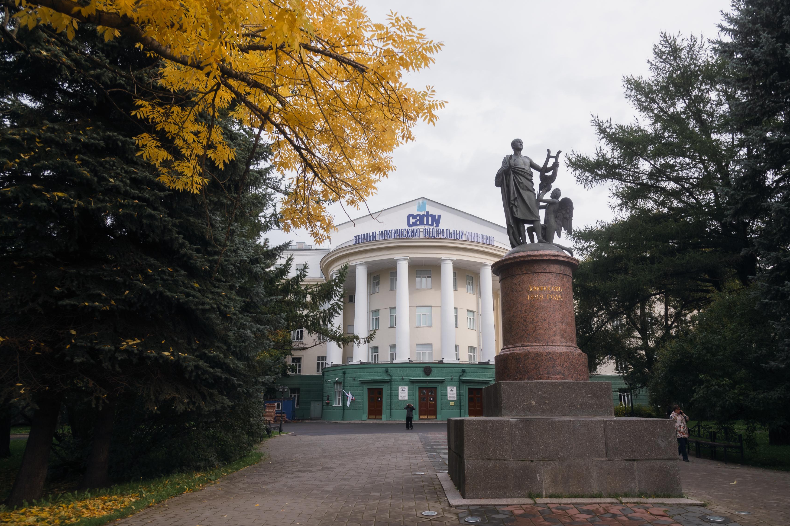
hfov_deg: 71.5
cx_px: 404
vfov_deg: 51.3
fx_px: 549
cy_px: 258
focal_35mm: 25
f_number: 6.3
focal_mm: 24
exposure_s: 1/320
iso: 200
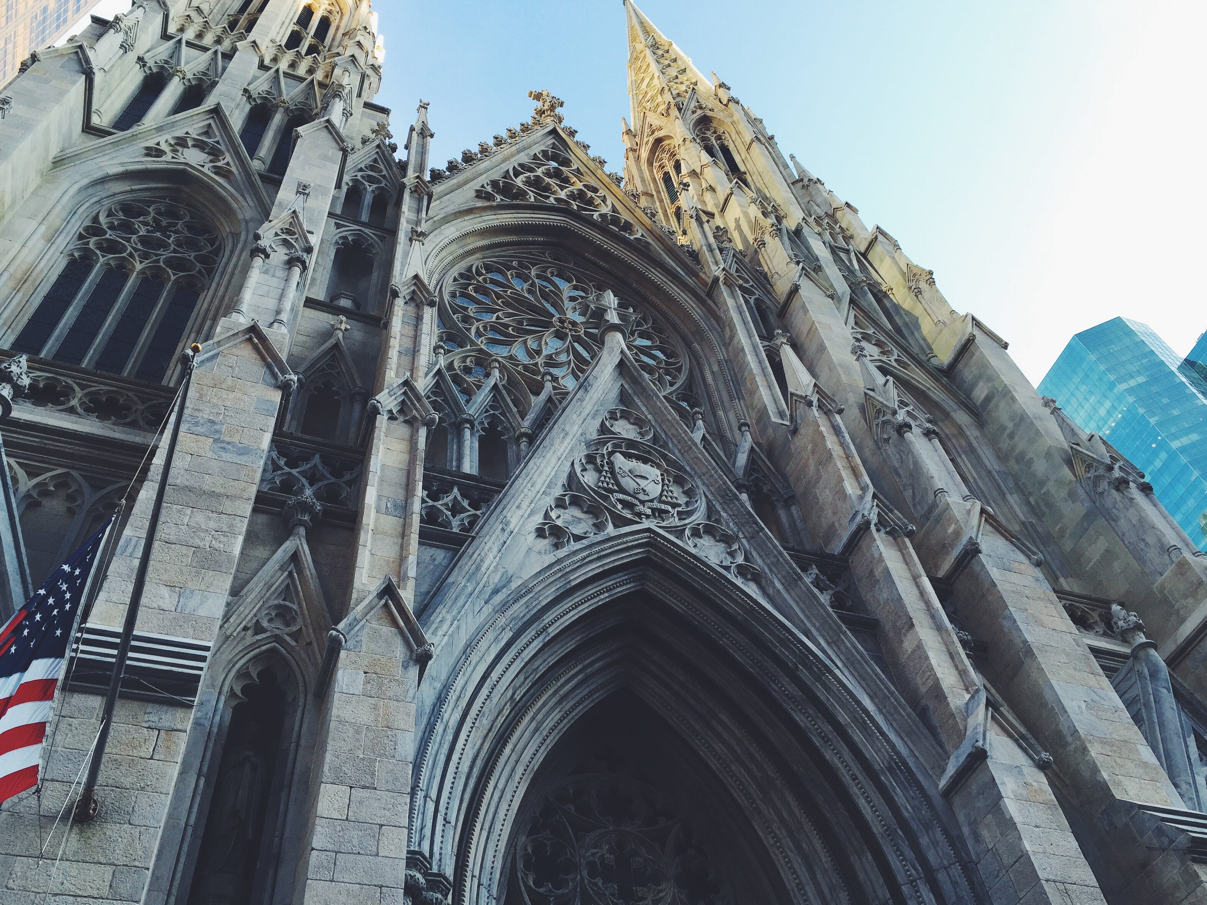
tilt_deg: +52.3
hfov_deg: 60.0
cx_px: 609
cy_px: 459
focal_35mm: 30
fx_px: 1046
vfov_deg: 46.8
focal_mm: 4.15
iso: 32
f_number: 2.2
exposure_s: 1/209
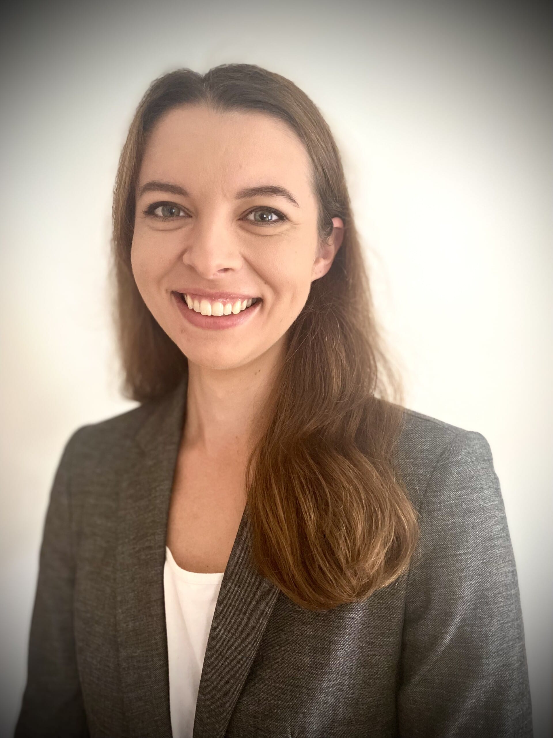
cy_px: 369
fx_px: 554
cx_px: 276
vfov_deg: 67.3
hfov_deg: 53.1
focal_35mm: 26
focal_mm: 4.25
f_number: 1.8
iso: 400
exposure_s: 1/40
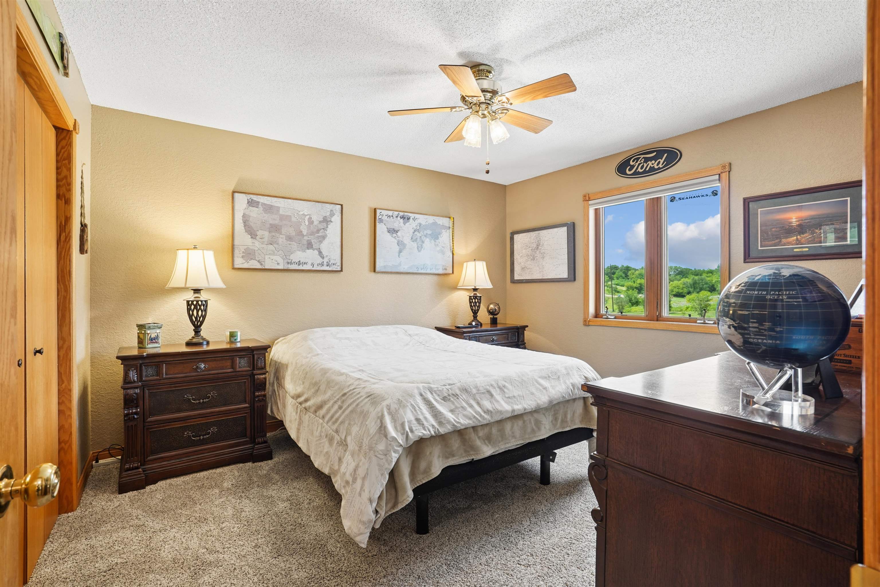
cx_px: 440
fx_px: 391
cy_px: 294
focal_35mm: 16
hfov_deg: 96.7
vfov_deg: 73.7
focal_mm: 16
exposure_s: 1/10
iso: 400
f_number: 9
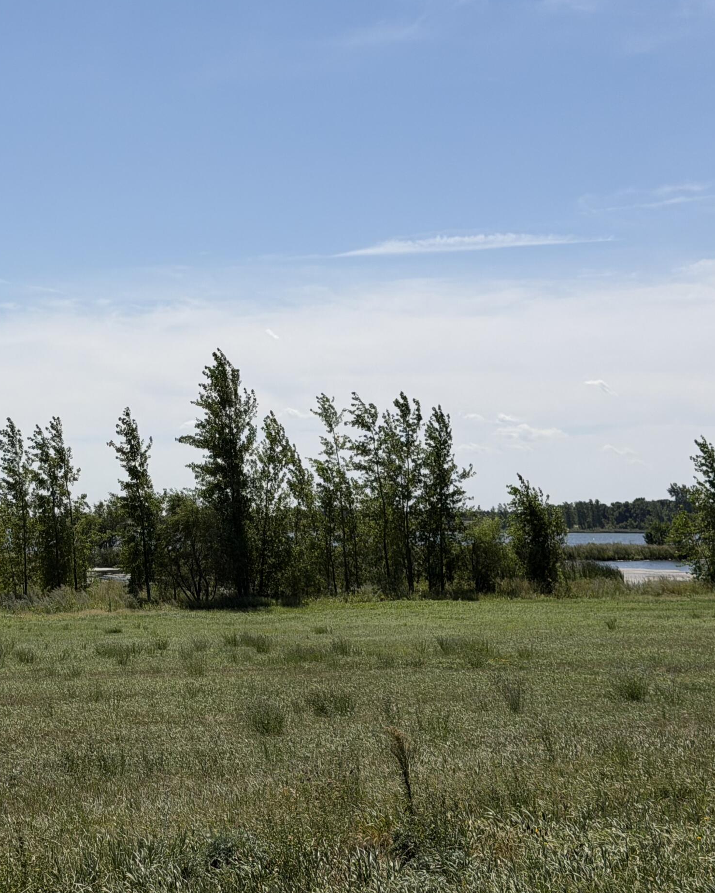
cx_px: 130
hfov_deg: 19.9
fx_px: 2010
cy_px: 453
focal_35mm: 76
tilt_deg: +1.2
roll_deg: +0.3
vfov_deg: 25.1
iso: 80
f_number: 1.78
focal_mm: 6.76
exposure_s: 1/13333
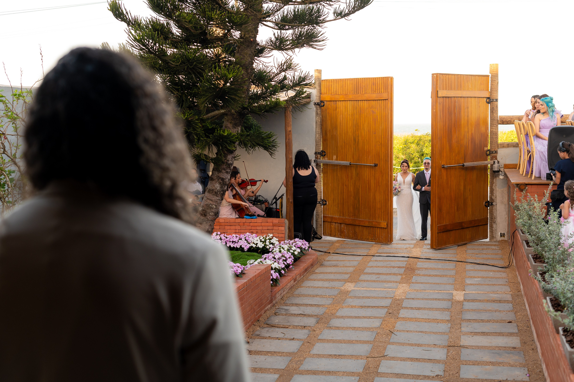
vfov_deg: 27.0
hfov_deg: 39.6
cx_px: 287
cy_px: 191
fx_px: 797
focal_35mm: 50
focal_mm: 50
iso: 250
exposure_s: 1/320
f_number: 3.2
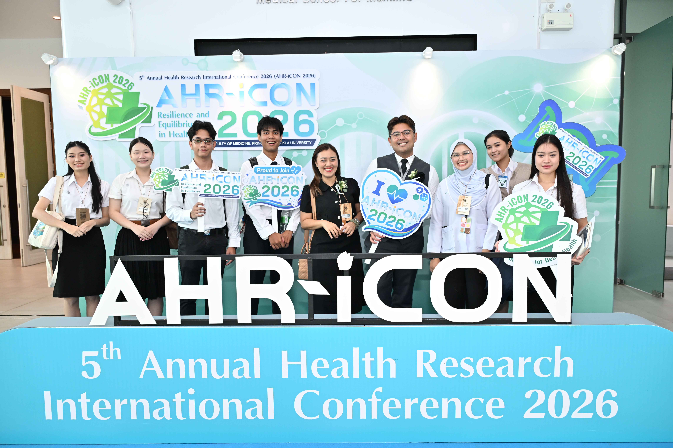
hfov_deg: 68.4
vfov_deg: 48.7
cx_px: 336
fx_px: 495
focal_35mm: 26
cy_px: 224
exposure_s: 1/200
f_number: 4
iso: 1000
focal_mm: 26.5
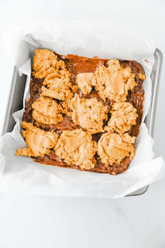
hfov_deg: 26.9
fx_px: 344
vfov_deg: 39.6
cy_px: 124
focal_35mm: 50
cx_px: 82
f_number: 4.5
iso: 560
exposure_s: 1/125
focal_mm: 50
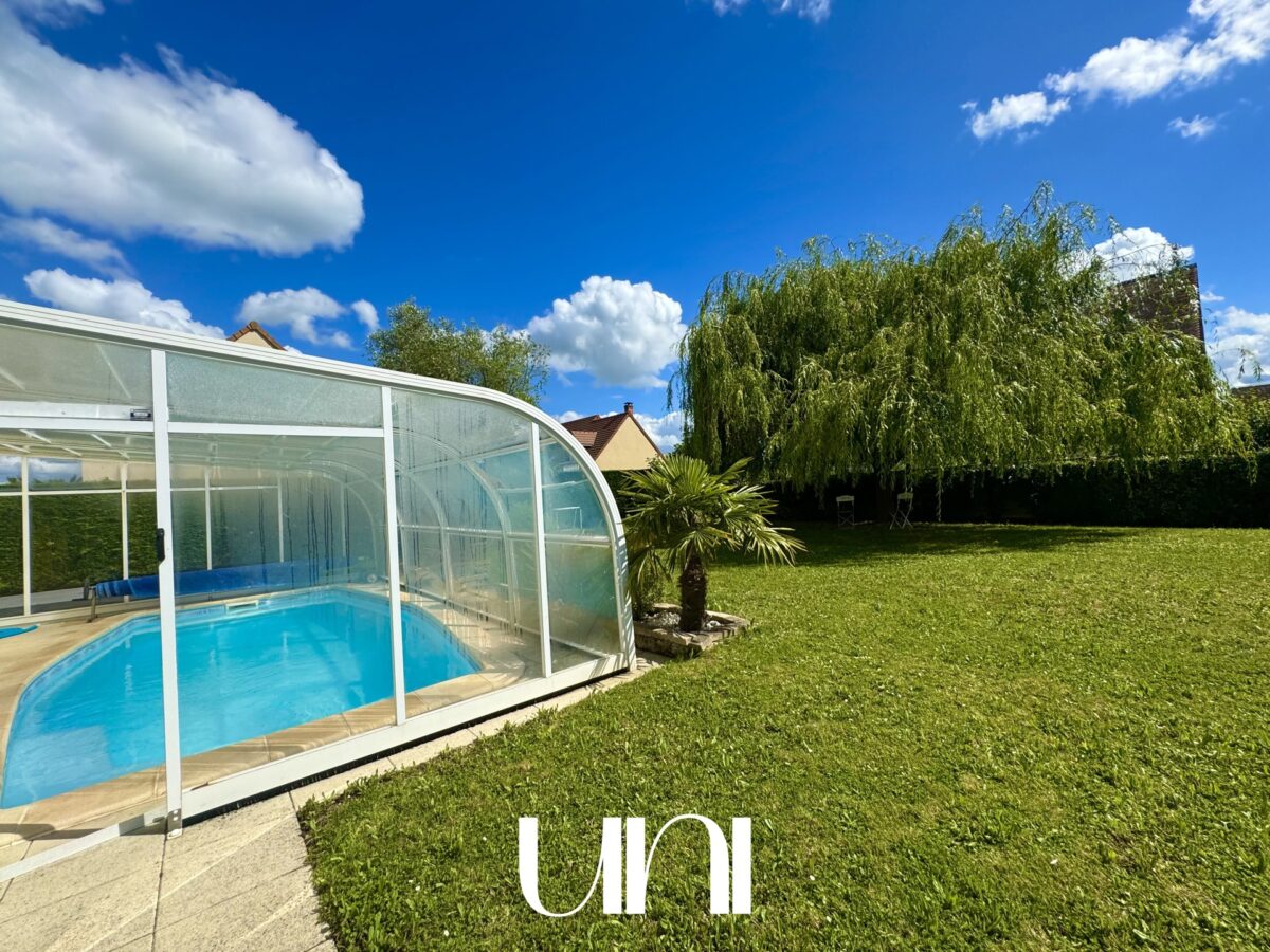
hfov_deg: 102.1
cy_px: 476
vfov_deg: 85.7
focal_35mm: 14
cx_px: 635
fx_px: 514
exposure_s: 1/2674
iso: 50
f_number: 2.2
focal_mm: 2.22
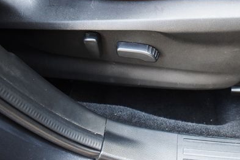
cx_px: 176
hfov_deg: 43.3
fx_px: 293
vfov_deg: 30.2
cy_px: 48
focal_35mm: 44
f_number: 3.5
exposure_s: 1/200
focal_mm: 18
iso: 800
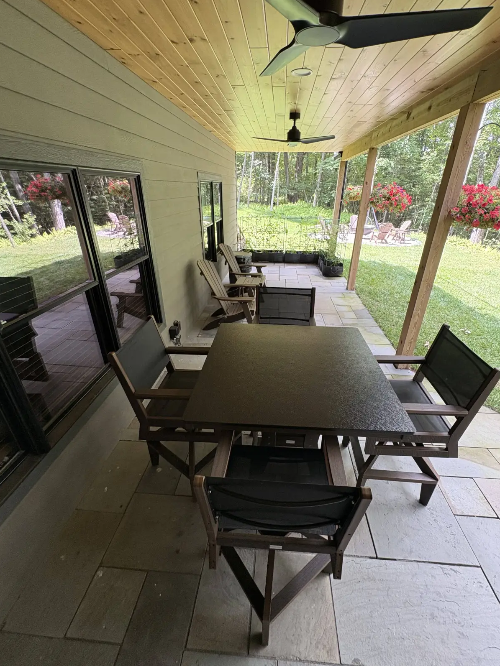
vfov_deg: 98.2
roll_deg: -1.5
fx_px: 289
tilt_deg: -26.4
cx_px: 260
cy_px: 333
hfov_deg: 81.7
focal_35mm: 15
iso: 200
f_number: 2.2
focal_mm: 2.22
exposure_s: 1/99
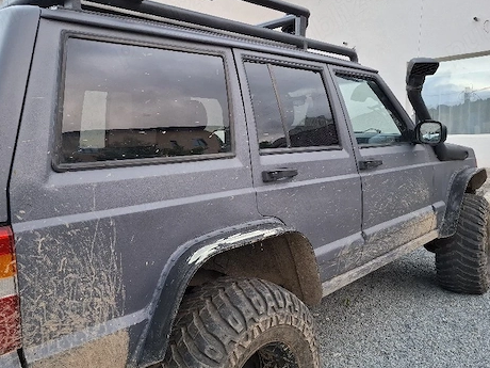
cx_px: 225
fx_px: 425
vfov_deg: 46.8
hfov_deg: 59.9
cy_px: 181
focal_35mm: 30
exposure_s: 1/100
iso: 200
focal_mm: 5.54
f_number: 1.8
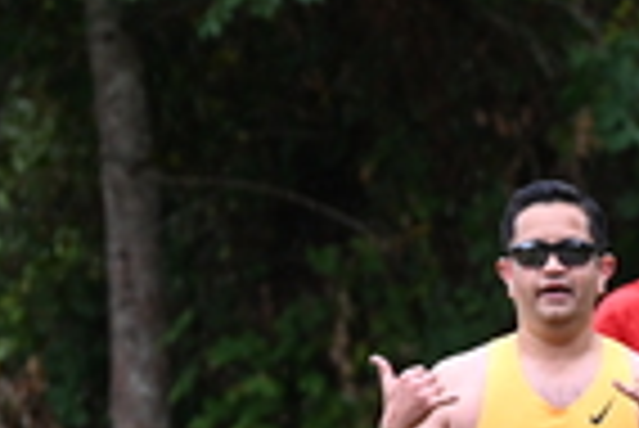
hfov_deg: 2.7
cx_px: 580
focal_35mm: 776
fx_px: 13788
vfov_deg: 1.8
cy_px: 466
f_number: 6.3
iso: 640
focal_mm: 200
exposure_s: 1/250
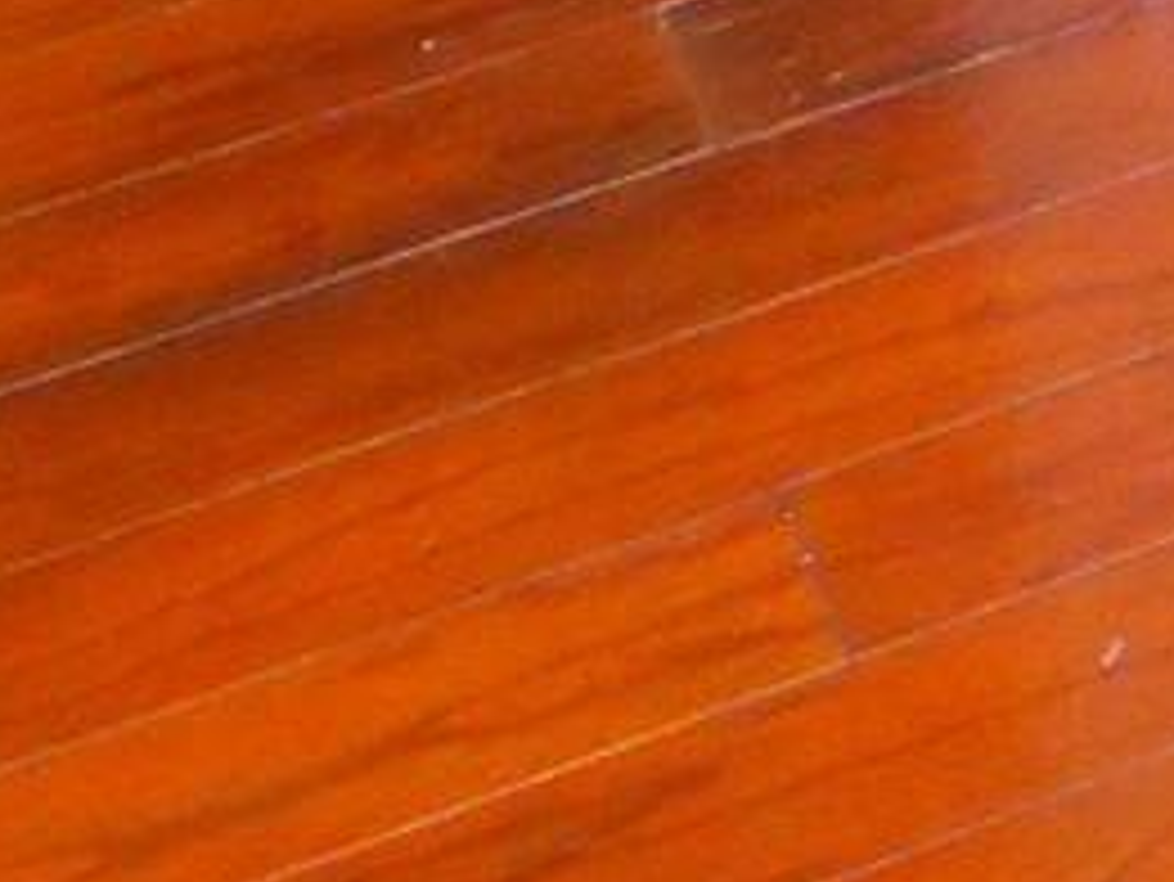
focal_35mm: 196
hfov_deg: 8.9
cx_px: 3072
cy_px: -2412
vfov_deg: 6.4
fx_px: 6650
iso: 200
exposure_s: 1/30
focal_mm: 4.5
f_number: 3.7
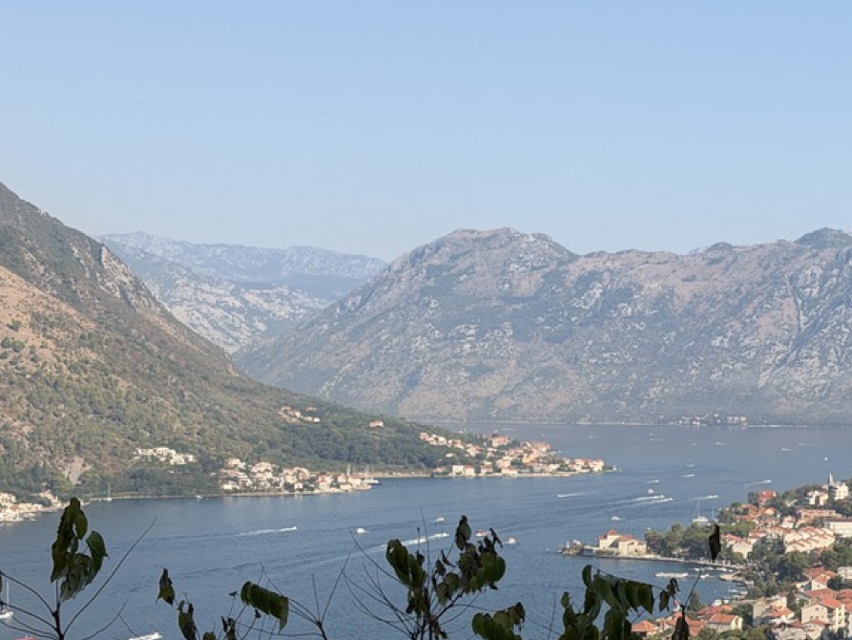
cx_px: 717
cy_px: 409
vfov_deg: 17.1
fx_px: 2117
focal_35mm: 86
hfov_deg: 22.4
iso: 64
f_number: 1.78
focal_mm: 6.76
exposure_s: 1/4329
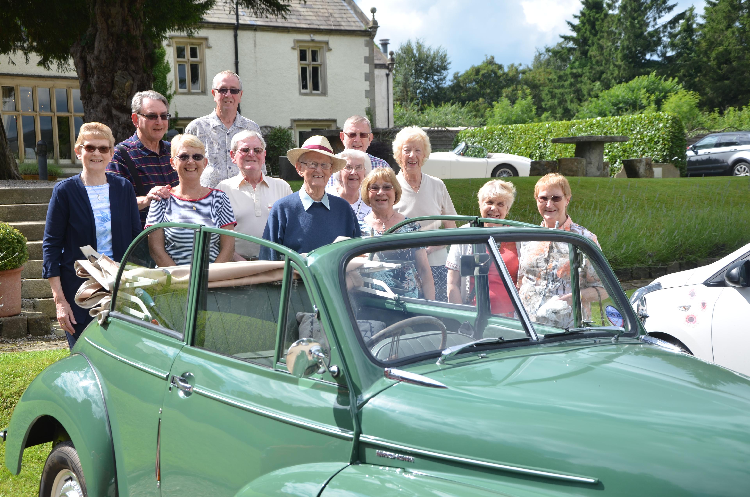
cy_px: 248
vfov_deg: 25.6
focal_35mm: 52
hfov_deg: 37.9
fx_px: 1091
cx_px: 375
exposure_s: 1/320
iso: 100
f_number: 8
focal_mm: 35
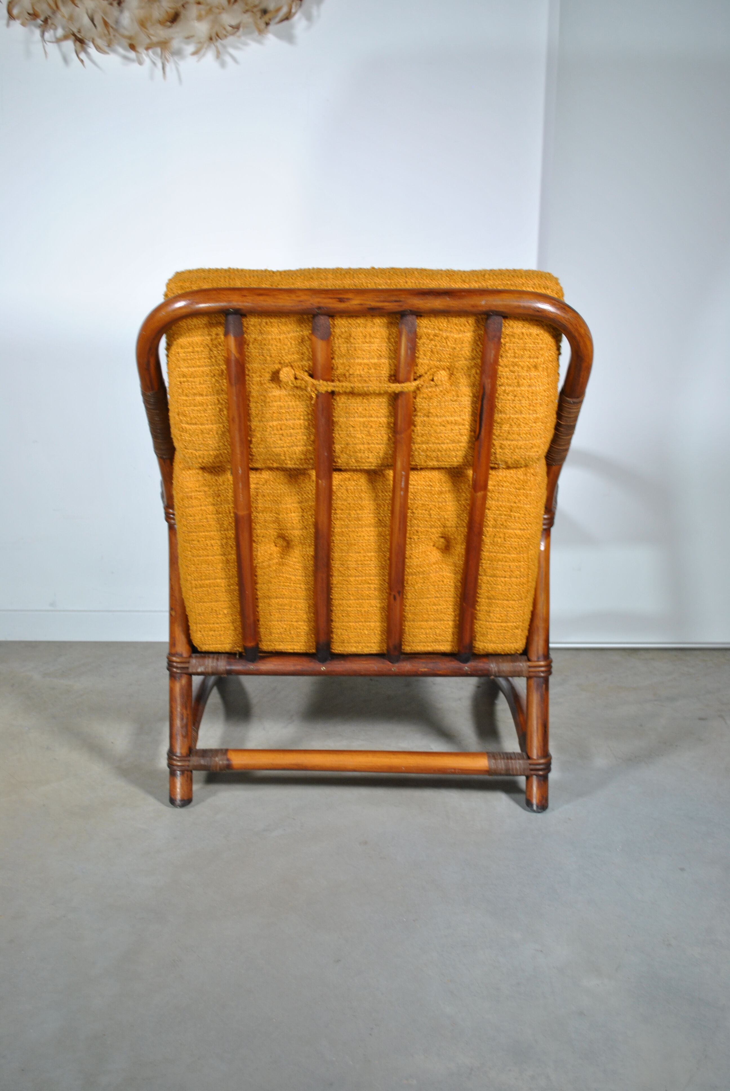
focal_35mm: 36
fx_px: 1092
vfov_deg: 53.1
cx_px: 365
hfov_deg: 37.0
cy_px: 546
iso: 200
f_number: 5
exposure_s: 1/25
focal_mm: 24
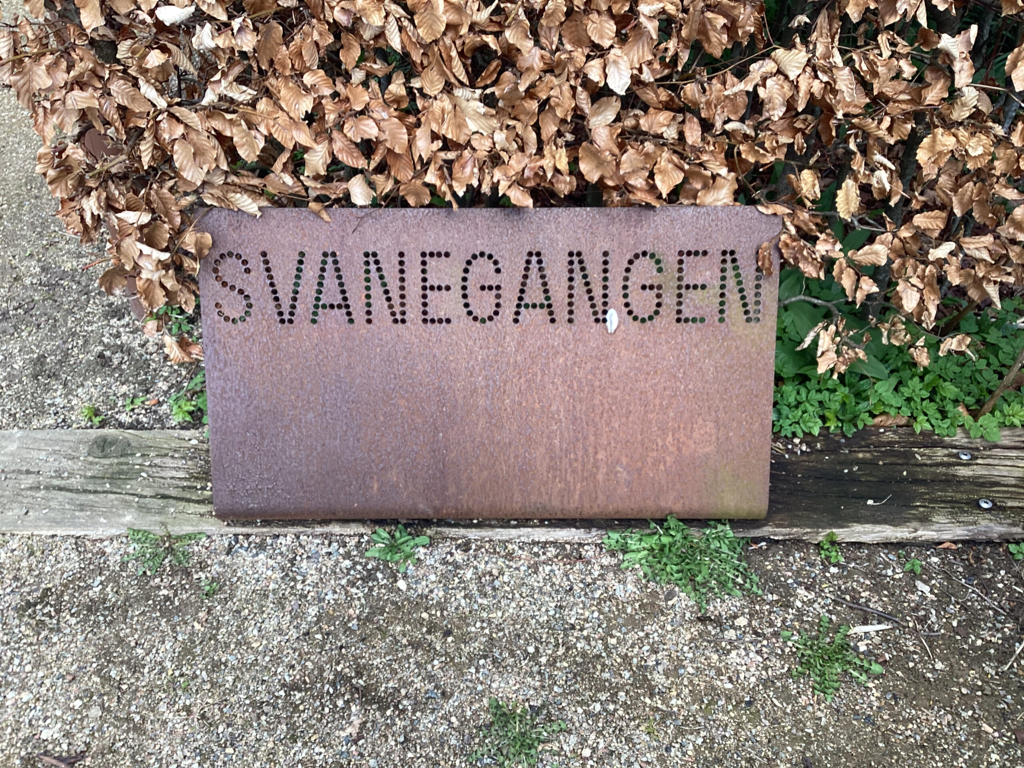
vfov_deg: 45.4
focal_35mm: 31
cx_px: 512
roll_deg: +1.7
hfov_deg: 58.4
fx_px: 917
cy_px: 384
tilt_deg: -38.5
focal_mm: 3.3
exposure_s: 1/233
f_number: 2.4
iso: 25
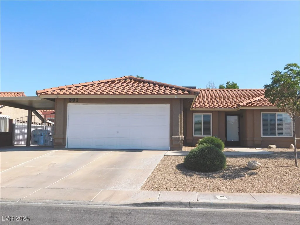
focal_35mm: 36
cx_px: 150
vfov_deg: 39.7
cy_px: 112
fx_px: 312
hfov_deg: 51.4
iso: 125
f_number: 7
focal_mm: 6.3
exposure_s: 1/500
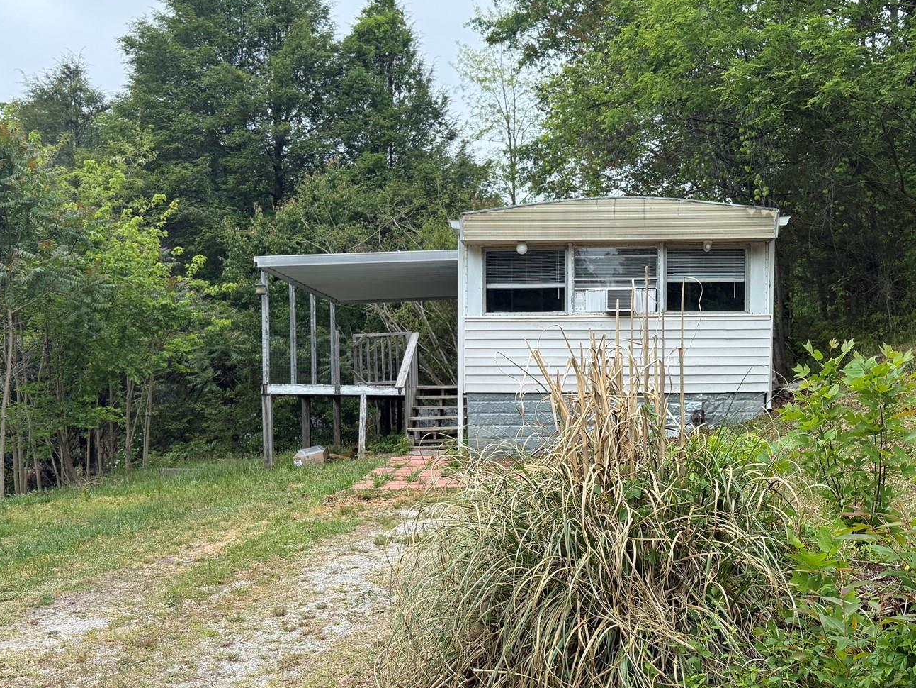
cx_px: 536
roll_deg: +0.1
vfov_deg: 37.6
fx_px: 1006
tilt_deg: -0.6
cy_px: 413
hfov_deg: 48.8
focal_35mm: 38
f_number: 1.78
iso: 100
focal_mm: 6.76
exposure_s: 1/1653
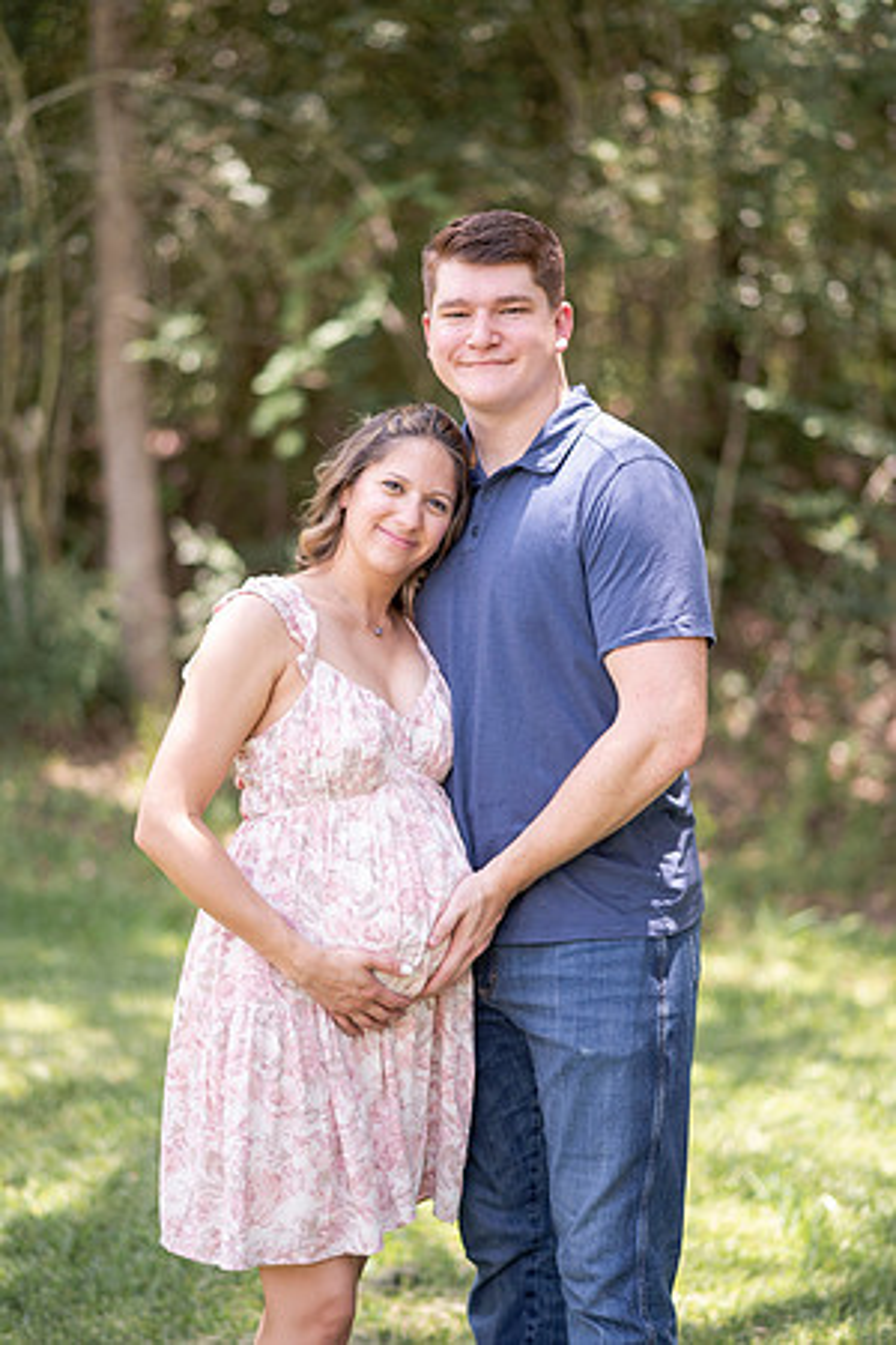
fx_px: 3173
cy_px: 672
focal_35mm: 85
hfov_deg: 16.1
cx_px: 448
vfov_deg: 23.9
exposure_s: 1/1250
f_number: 2
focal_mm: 85
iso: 320
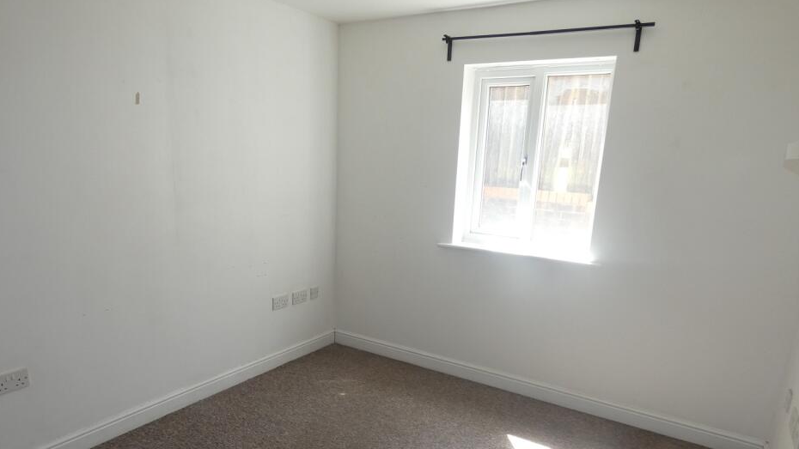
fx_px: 508
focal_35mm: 24
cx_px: 379
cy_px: 298
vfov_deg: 46.9
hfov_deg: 76.3
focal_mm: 3.6
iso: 80
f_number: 2.8
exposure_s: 1/60
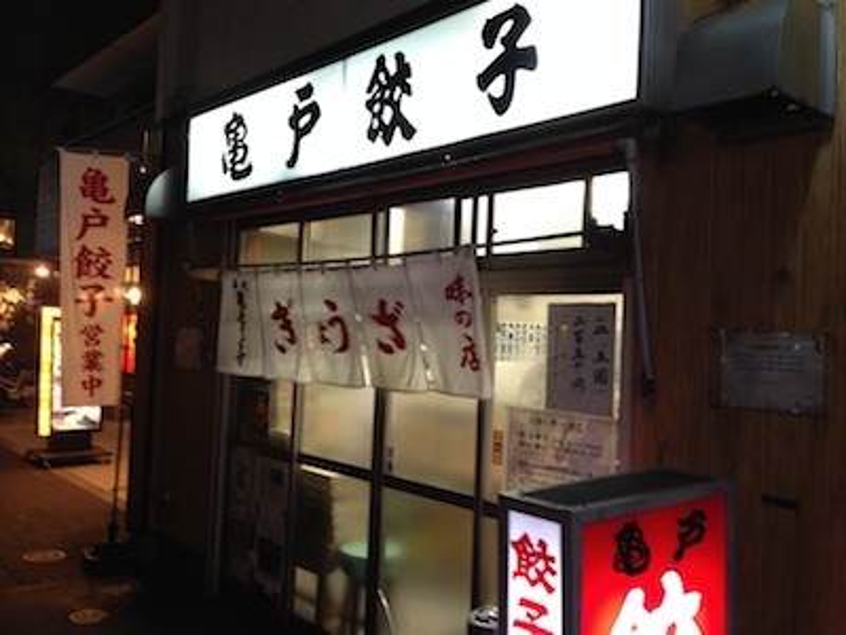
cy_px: 318
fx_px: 855
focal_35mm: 35
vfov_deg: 40.7
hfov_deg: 52.6
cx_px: 423
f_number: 2.4
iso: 160
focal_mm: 4.28
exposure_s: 1/20
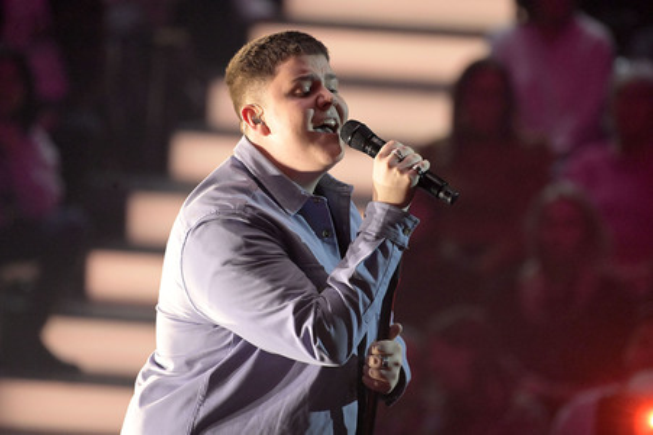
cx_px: 326
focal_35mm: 450
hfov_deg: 4.6
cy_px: 218
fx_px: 8156
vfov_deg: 3.1
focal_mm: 450
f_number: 5.6
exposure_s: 1/500
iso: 12800
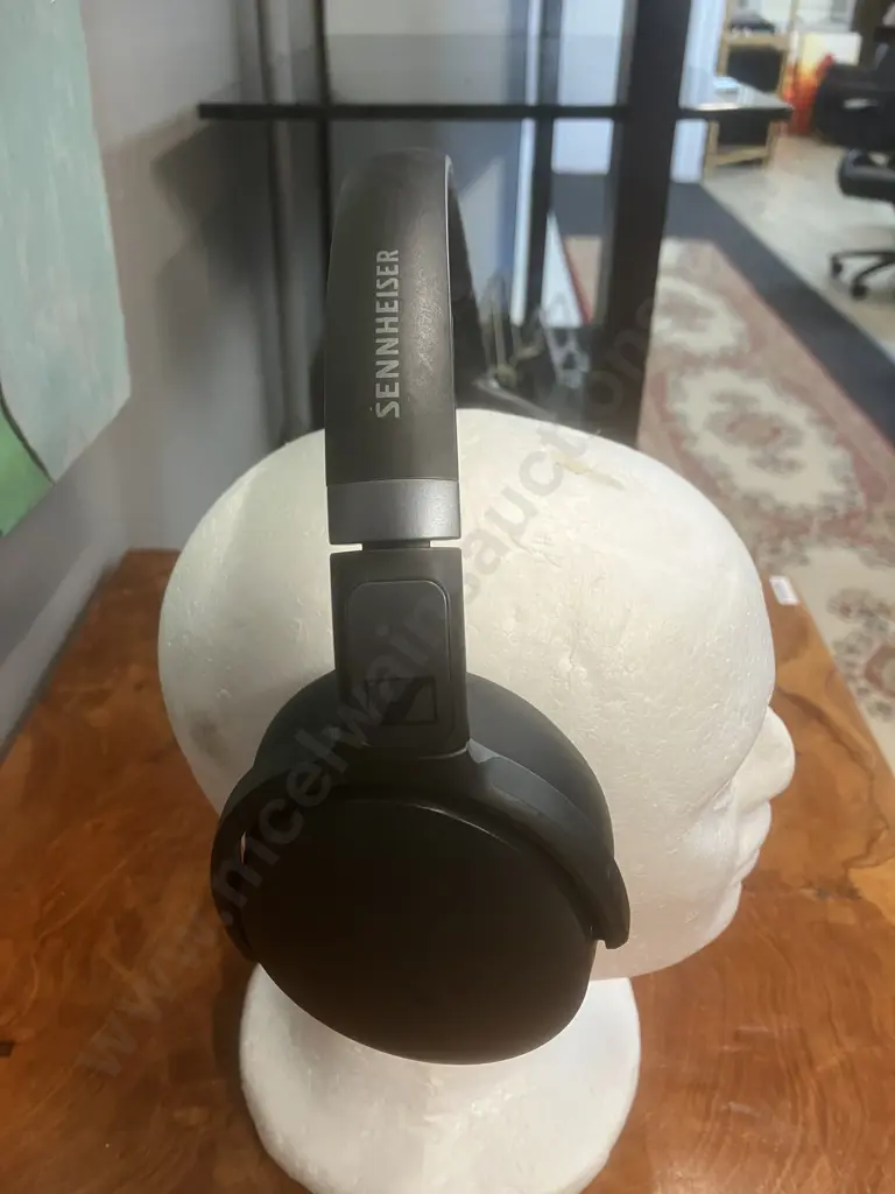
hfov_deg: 49.7
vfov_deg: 63.4
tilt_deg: -30.2
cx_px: 448
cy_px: 597
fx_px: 965
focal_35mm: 28
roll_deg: -2.4
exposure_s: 1/50
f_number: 1.8
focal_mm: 3.99
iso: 125
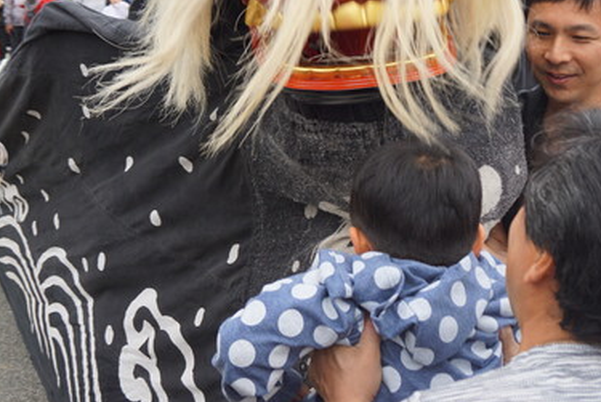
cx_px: 378
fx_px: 985
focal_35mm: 59
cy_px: 90
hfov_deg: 33.7
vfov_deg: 22.8
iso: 100
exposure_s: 1/200
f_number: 4.5
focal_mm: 21
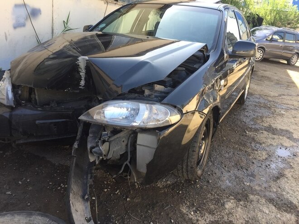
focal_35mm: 29
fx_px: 250
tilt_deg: -21.0
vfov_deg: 48.2
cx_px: 150
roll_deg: -9.0
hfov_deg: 61.7
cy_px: 112
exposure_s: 1/190
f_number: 2.2
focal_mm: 4.15
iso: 32
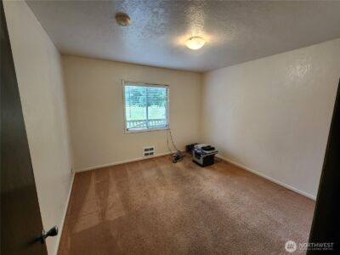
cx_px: 170
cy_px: 128
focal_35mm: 13
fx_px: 128
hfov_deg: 106.2
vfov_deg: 89.9
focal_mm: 2.2
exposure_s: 1/60
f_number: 2.2
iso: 250
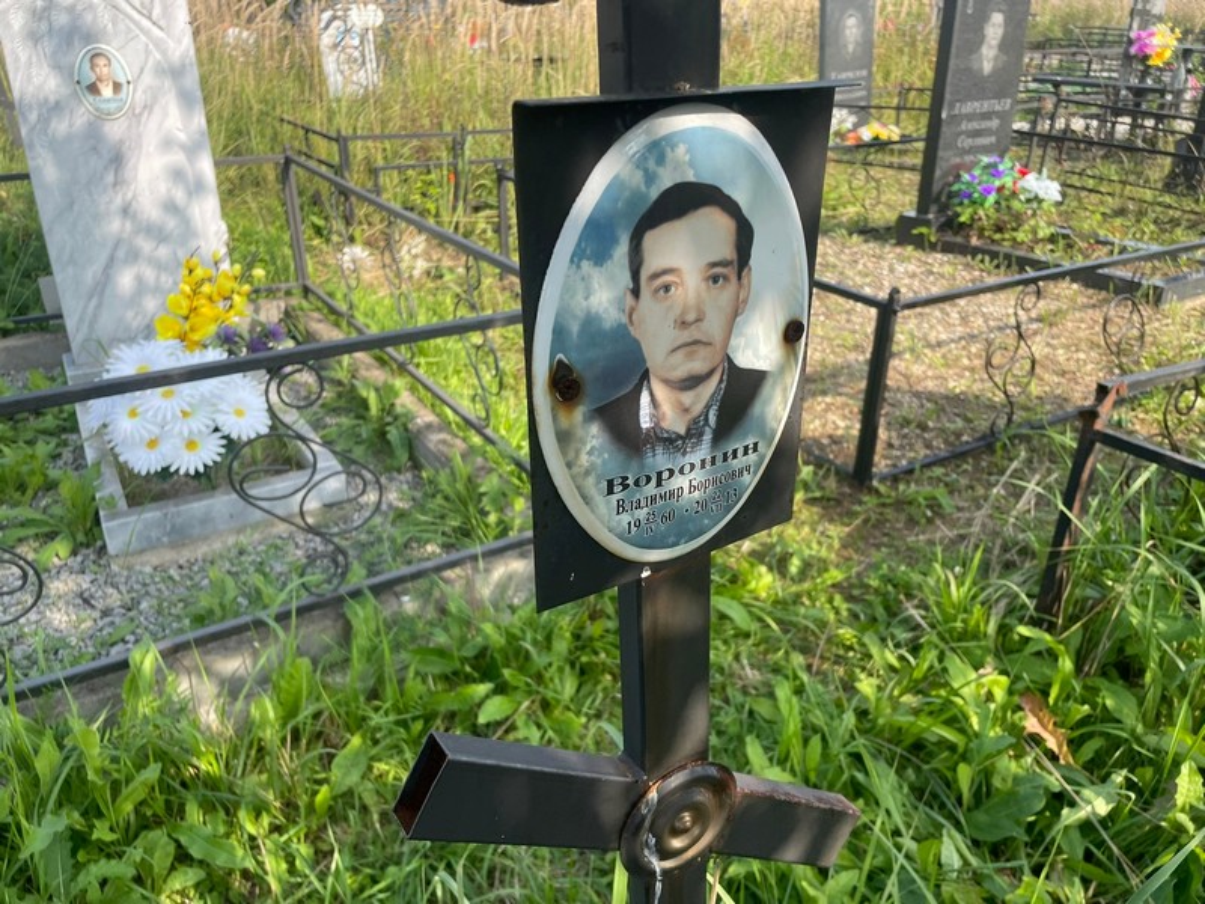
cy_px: 452
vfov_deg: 53.1
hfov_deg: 67.3
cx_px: 602
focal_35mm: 26
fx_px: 905
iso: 32
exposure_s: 1/1195
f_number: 1.6
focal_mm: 4.2
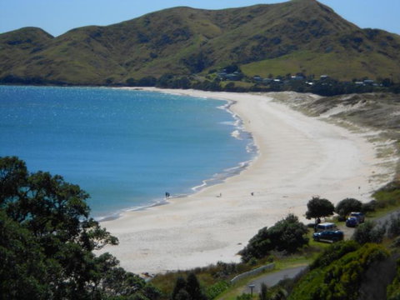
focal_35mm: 130
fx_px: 1502
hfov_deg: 15.2
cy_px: 150
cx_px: 200
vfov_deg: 11.4
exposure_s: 1/500
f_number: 6.5
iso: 80
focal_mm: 23
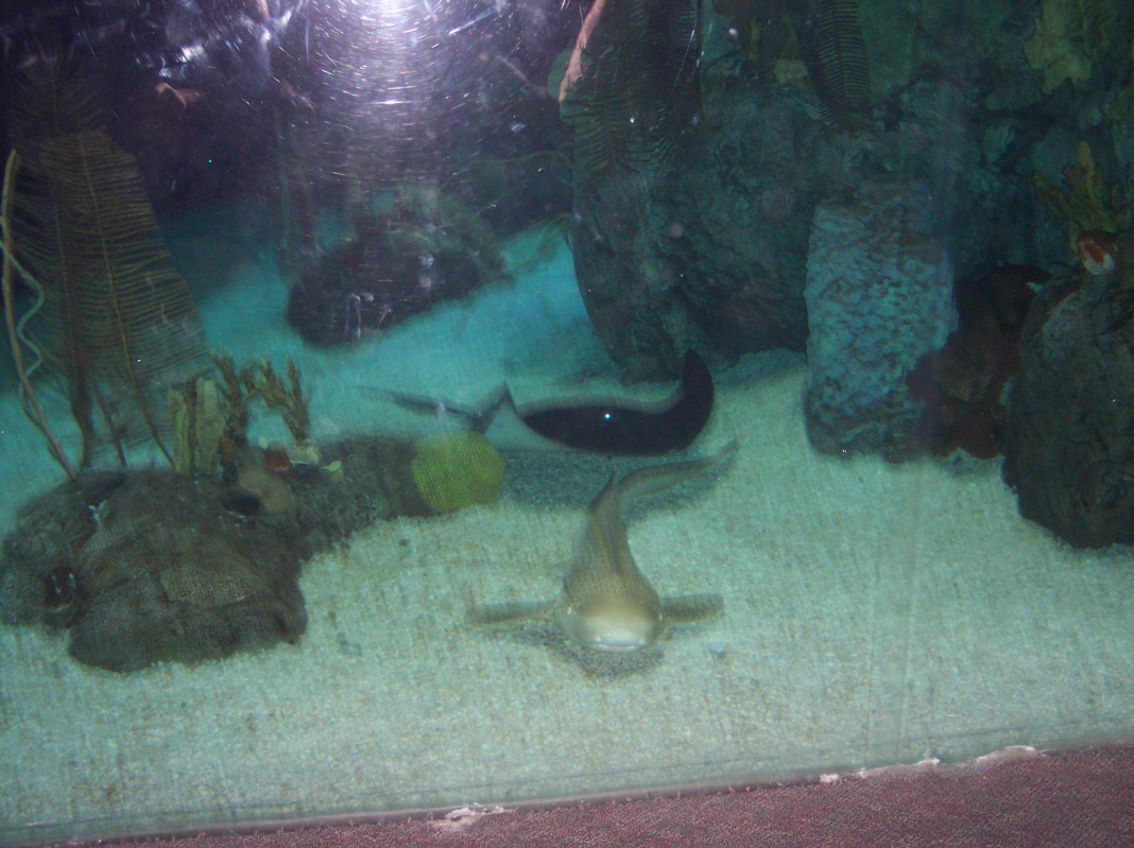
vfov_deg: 37.7
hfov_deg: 49.0
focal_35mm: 38
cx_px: 567
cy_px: 424
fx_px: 1244
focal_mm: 8
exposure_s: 1/30
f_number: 2.8
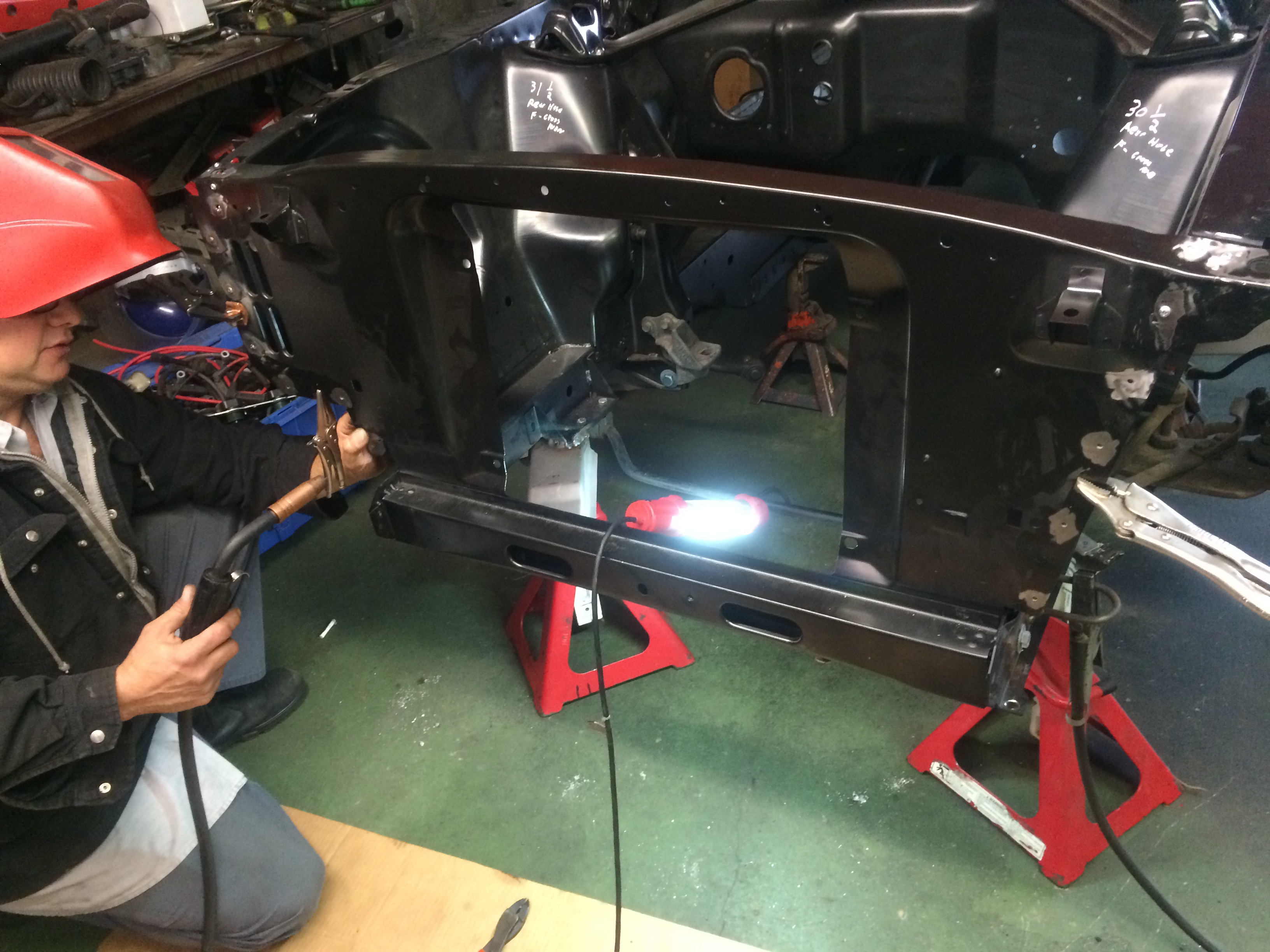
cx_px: 635
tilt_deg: -35.5
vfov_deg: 48.2
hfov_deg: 61.7
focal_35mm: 29
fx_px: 1064
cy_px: 476
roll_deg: +10.4
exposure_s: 1/20
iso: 320
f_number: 2.2
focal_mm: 4.15
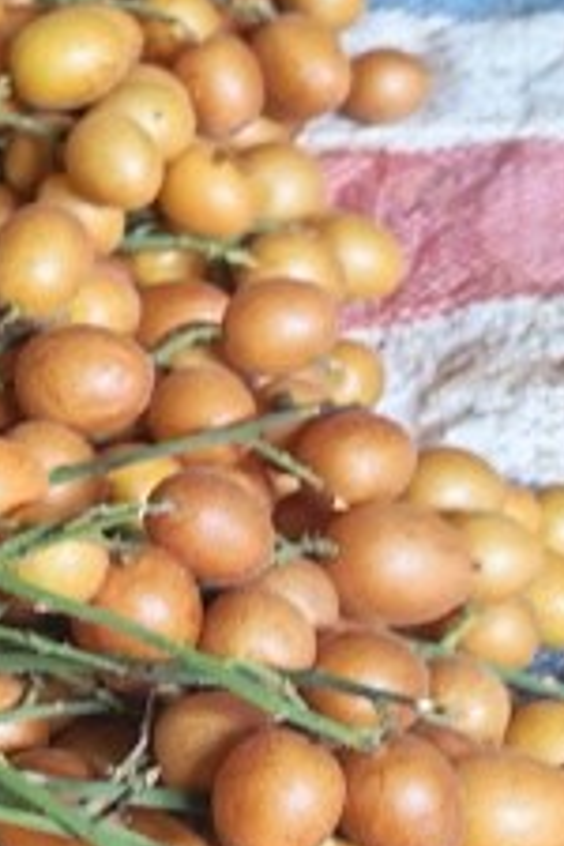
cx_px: -613
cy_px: 615
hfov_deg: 9.5
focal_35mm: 133
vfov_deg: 15.4
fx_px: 3125
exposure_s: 1/50
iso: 1250
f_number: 1.9
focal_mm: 6.12
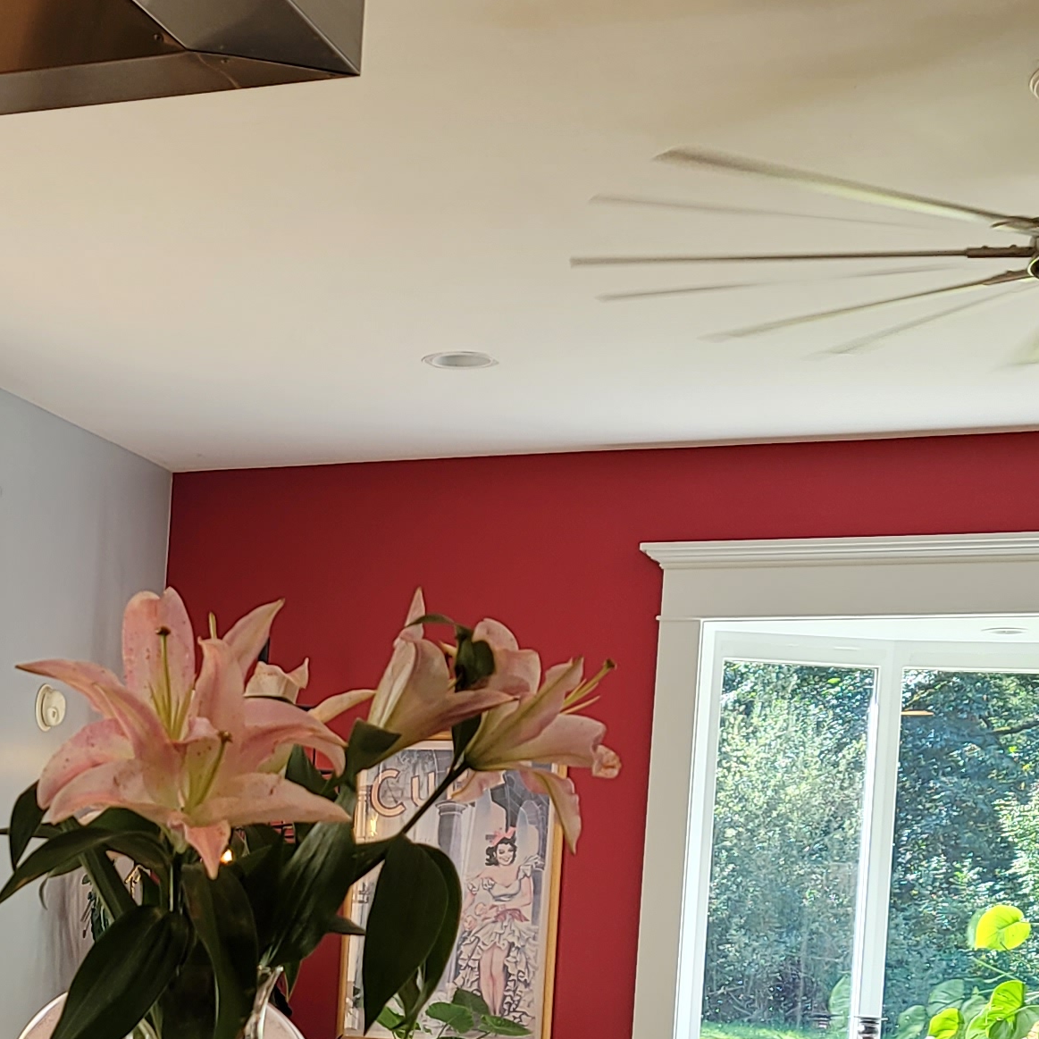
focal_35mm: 76
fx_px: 2581
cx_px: -144
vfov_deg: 22.0
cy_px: 1026
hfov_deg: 21.4
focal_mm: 7
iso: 64
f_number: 1.8
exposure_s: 1/120
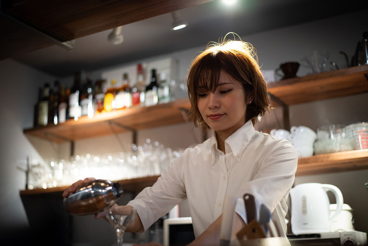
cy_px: 123
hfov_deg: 39.6
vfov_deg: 27.0
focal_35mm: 50
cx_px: 184
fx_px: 511
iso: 800
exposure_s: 1/100
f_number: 1.8
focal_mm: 50
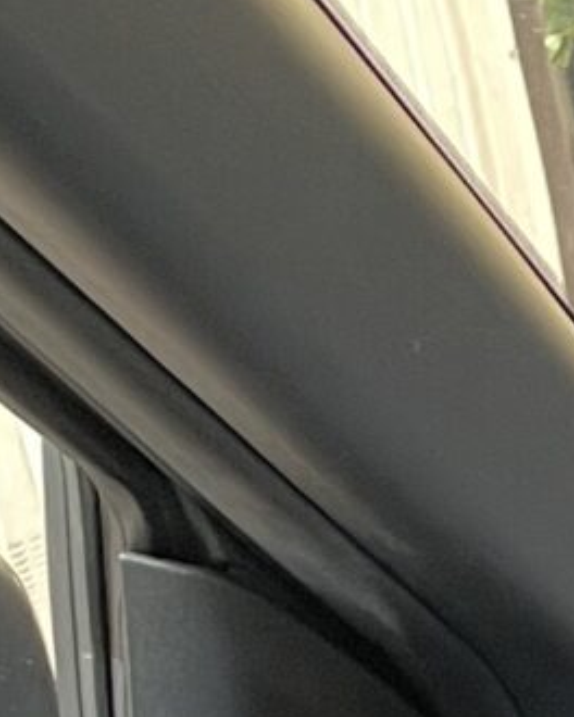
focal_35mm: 197
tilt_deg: -29.2
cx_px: 2670
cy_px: 1858
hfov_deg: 5.9
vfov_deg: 8.7
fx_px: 4183
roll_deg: +0.1
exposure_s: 1/75
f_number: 1.6
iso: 125
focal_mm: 4.2
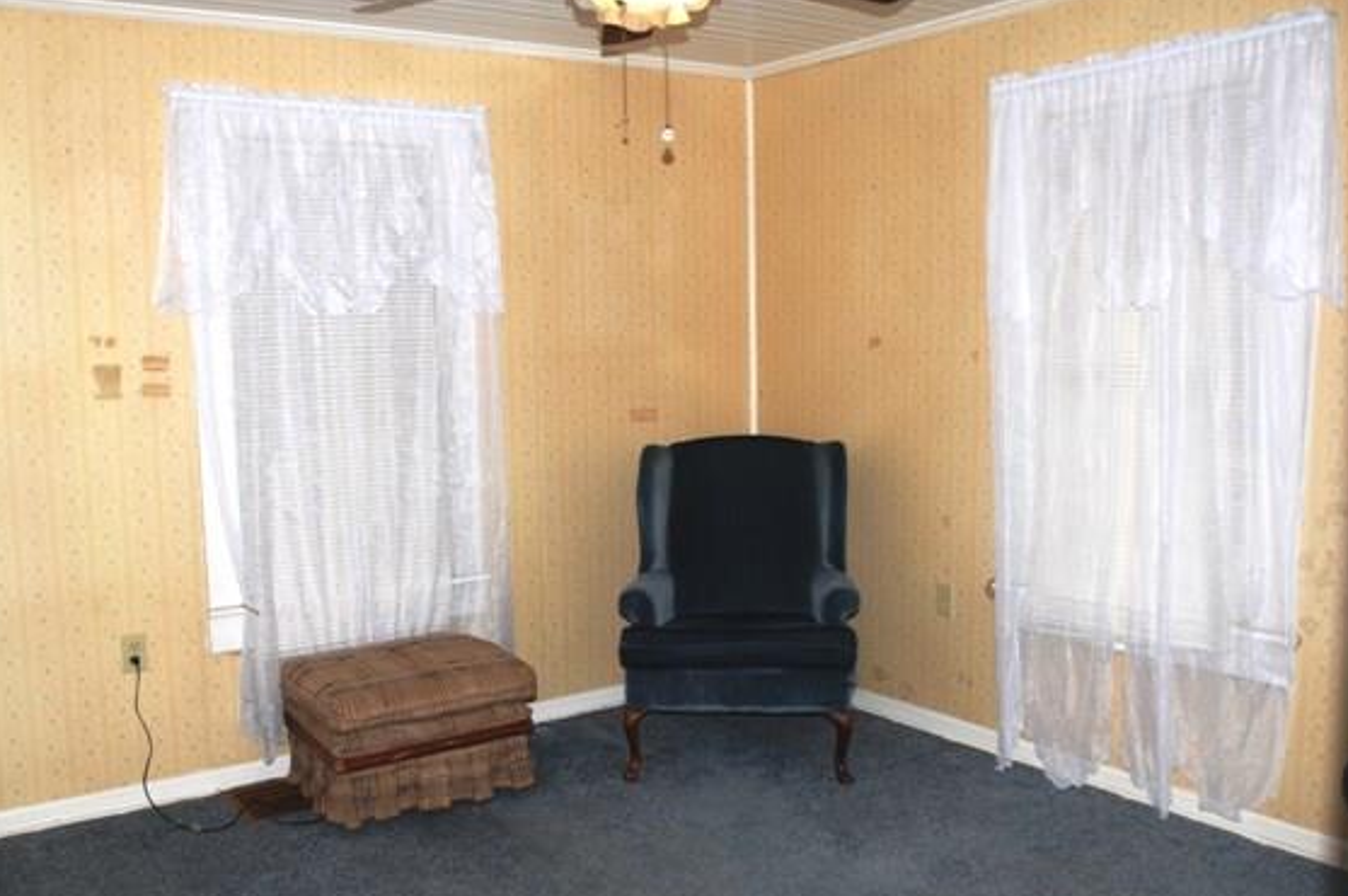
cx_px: 607
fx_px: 1159
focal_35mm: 31
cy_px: 459
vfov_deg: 42.2
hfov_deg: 60.2
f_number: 5
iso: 200
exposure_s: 1/125
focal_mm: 18
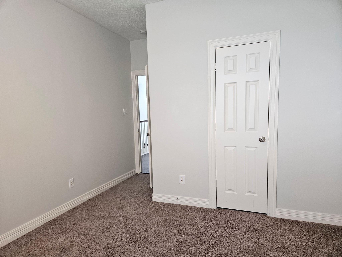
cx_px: 171
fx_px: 227
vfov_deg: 58.9
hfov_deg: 73.9
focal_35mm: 23
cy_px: 128
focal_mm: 5.4
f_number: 1.8
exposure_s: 1/120
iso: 250
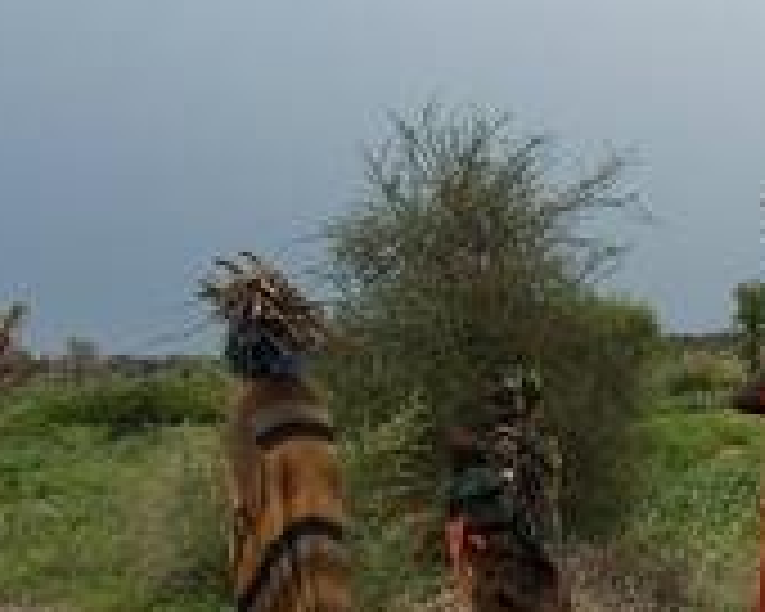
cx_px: 878
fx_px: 2536
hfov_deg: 16.5
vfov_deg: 13.8
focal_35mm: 112
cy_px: 340
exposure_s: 1/263
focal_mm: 8
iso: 100
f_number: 4.8
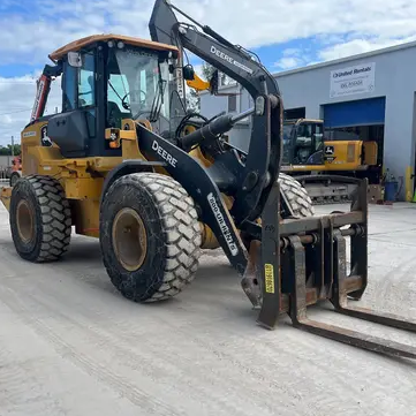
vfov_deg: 47.2
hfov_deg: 47.2
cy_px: 217
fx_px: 476
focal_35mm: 35
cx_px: 199
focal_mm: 5.1
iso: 50
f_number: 1.6
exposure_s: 1/2513
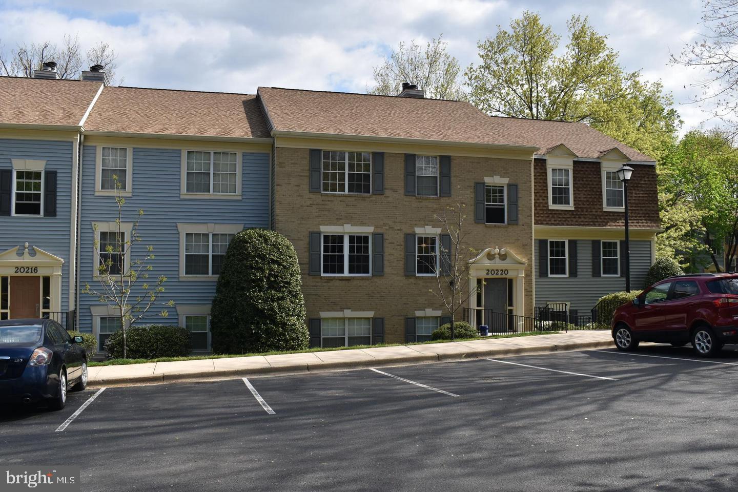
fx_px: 676
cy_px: 246
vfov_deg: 40.0
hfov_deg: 57.2
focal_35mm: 33
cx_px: 369
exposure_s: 1/320
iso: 200
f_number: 9
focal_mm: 22
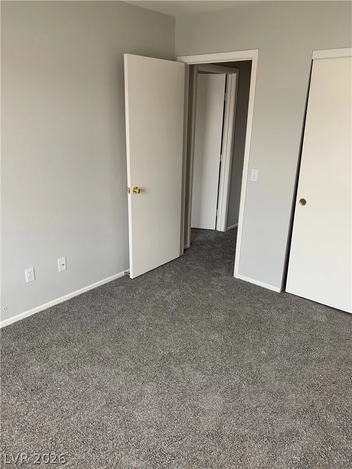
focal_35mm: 26
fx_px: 353
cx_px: 176
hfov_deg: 53.1
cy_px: 234
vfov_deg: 67.3
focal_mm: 4.25
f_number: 1.8
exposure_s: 1/121
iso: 64
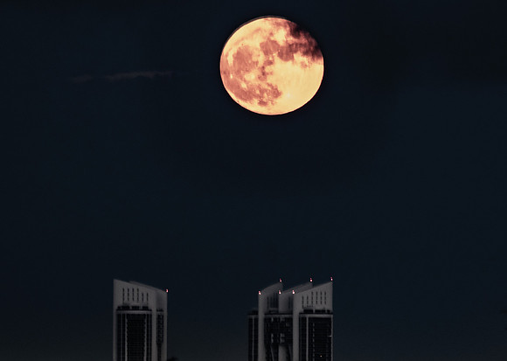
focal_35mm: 805
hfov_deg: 2.5
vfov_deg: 1.8
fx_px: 11577
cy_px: 209
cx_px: 281
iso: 100
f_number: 8
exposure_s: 1/2
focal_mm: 126
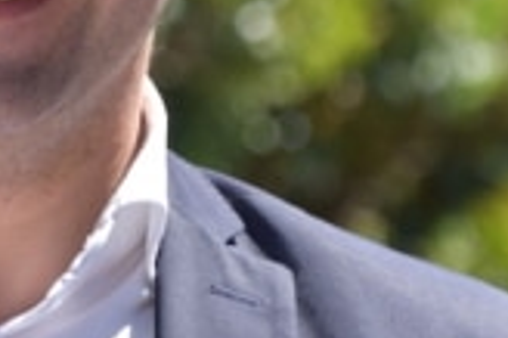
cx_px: -99
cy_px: -74
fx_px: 9682
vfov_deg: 2.0
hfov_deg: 3.0
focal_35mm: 687
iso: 140
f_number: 8
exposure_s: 1/250
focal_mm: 125
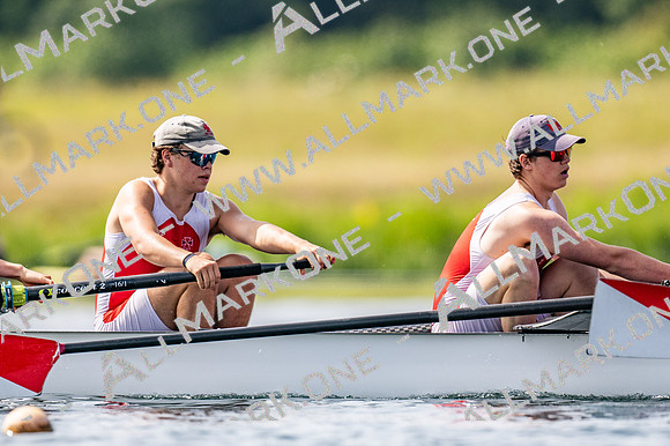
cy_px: 223
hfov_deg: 2.3
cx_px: 335
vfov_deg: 1.5
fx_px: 16740
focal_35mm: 900
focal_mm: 600
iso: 220
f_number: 4
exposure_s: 1/2500
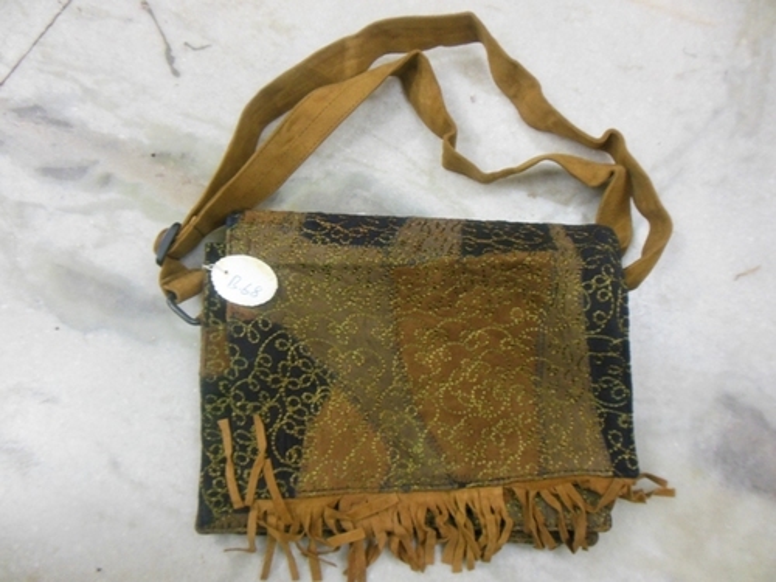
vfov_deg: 54.9
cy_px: 291
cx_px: 388
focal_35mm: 25
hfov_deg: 69.4
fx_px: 560
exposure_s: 1/8
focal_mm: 4.5
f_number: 3.2
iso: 400
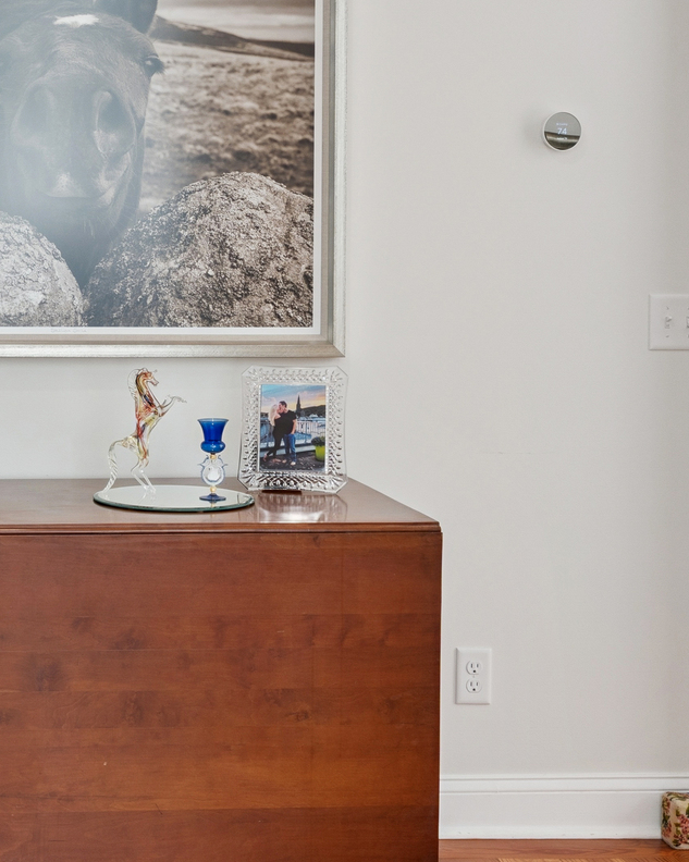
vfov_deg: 29.3
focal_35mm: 64
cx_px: -57
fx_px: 1632
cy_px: 269
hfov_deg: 22.6
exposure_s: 1/25
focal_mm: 18
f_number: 8
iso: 250
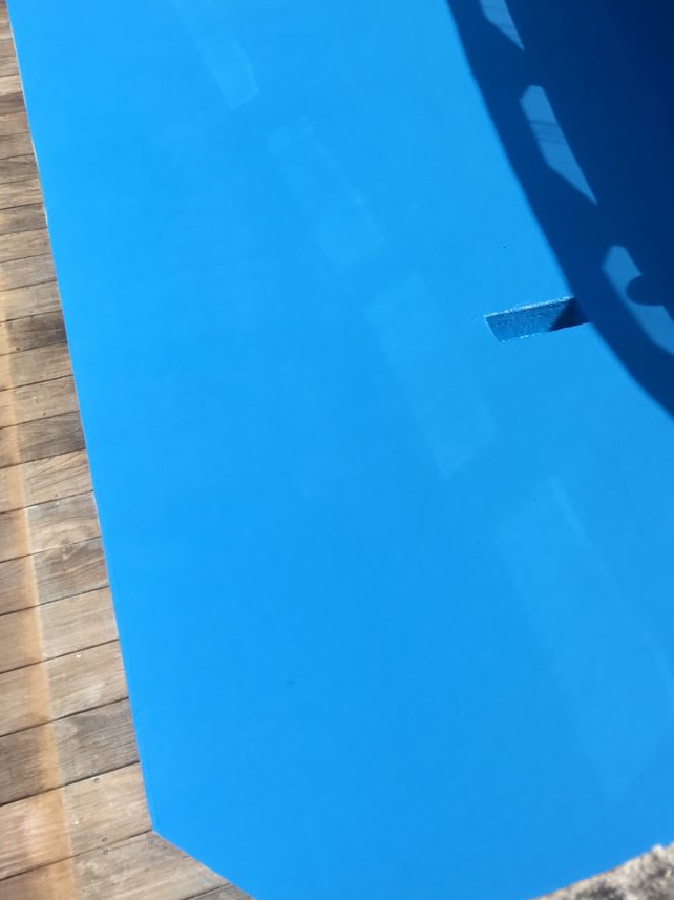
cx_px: 517
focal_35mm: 52
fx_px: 1351
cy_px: 164
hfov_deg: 27.6
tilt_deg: -30.9
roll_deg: -2.8
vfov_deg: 35.5
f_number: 2.2
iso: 25
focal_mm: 4.15
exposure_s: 1/1832
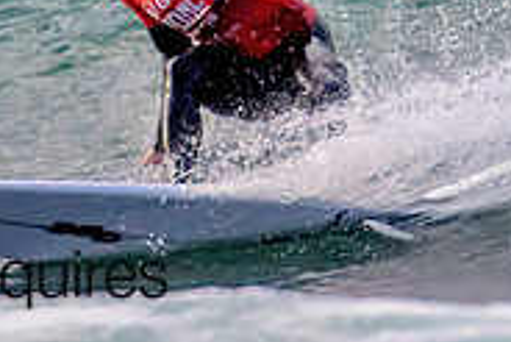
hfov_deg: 0.6
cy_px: -366
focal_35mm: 3668
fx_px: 52105
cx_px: -125
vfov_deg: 0.4
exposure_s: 1/3200
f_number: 11
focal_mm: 850
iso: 2500
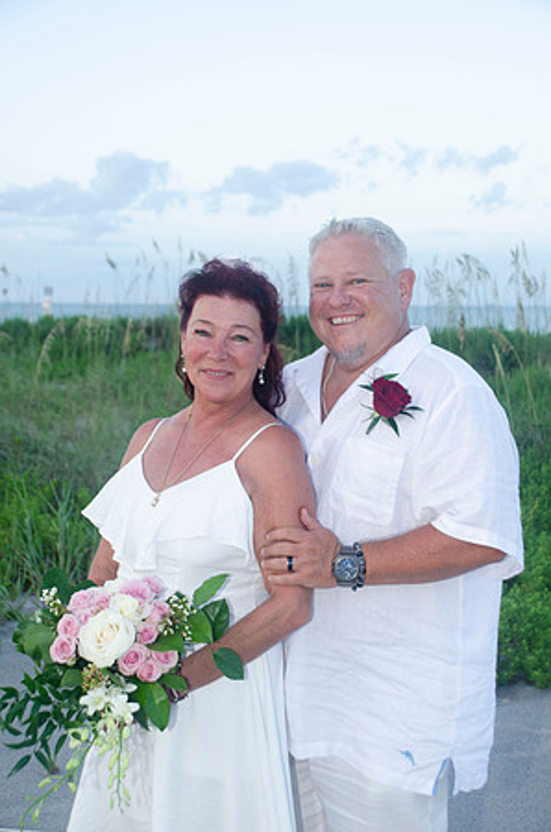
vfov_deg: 35.1
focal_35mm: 57
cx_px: 276
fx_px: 1315
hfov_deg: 23.7
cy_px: 416
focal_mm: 38
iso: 200
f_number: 5.6
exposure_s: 1/50
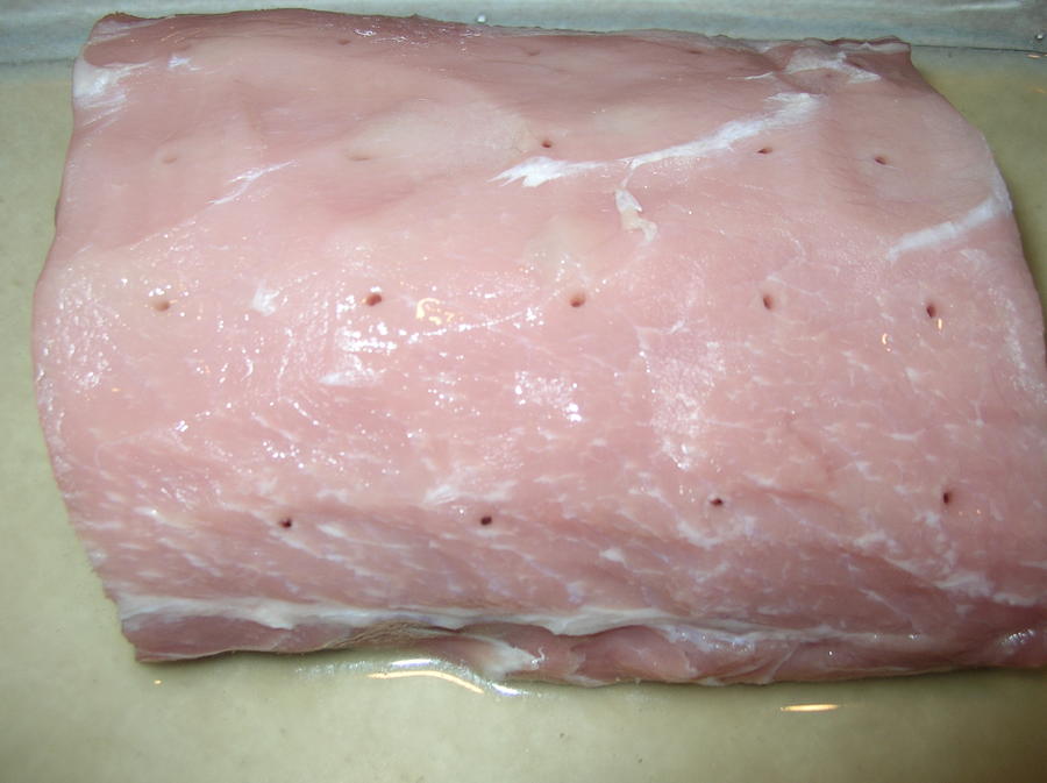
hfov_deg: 50.2
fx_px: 1118
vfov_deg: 38.6
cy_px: 392
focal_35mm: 37
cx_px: 524
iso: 50
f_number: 2.7
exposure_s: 1/60.1
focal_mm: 6.2
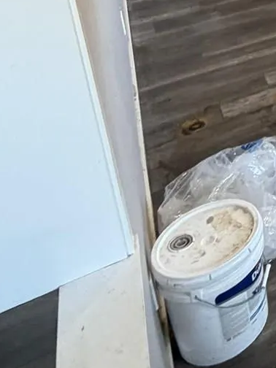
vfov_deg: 25.2
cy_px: -138
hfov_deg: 16.4
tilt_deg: -18.1
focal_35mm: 64
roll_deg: +0.5
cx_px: 580
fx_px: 680
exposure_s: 1/60
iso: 200
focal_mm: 2.22
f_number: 2.2
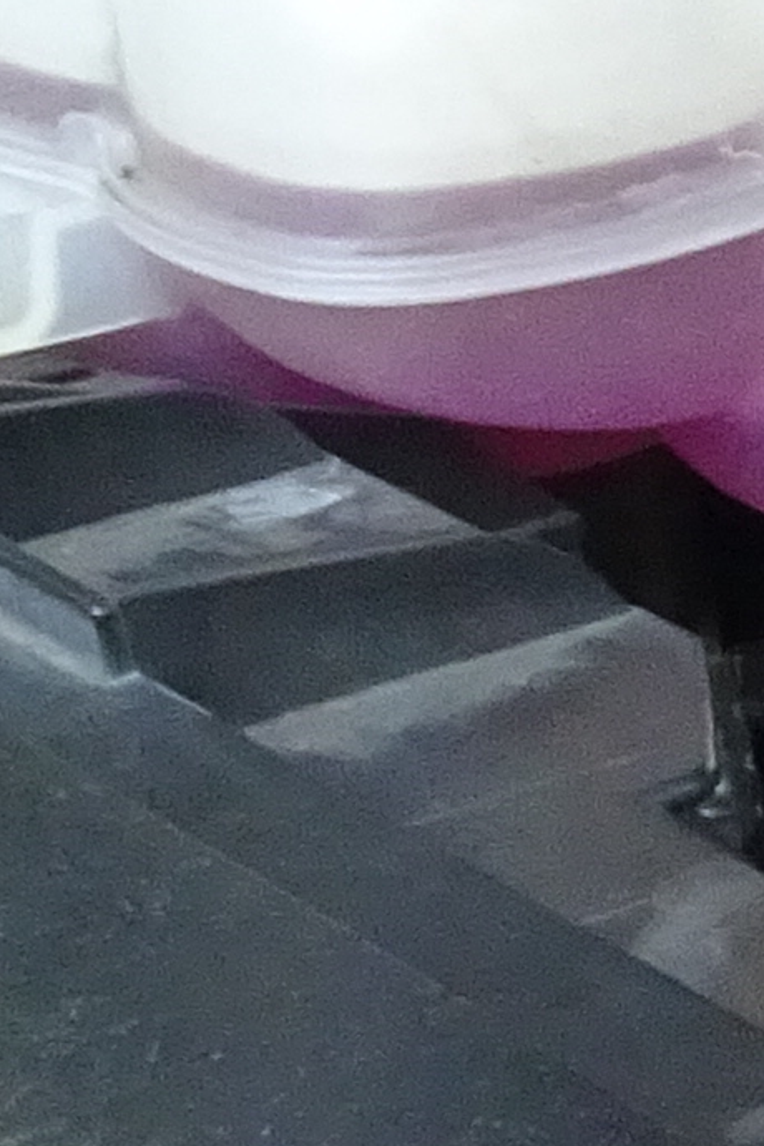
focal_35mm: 177
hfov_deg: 6.7
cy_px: 1186
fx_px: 5634
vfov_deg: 11.5
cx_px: 2614
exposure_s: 1/30
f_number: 3.5
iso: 500
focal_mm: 4.1
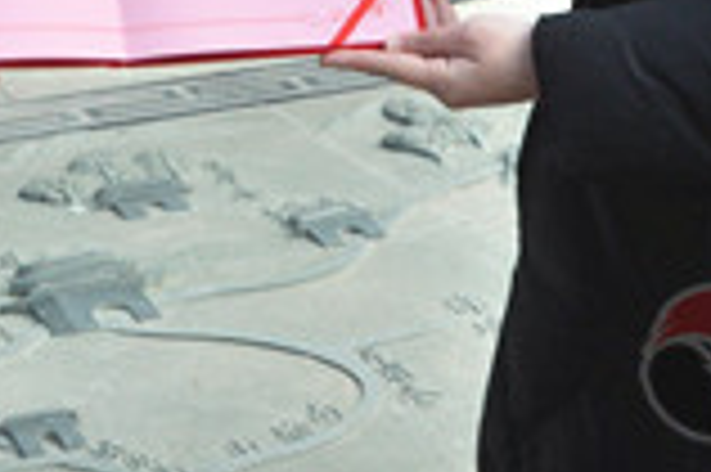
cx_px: 72
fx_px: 2045
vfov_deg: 12.4
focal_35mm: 104
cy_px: -299
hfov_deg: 19.4
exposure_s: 1/4000
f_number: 5
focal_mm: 21
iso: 720
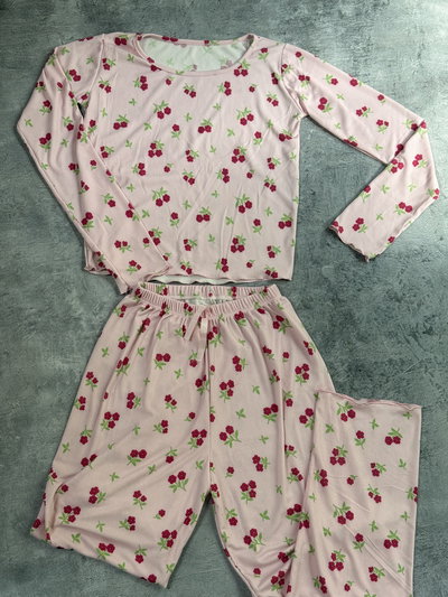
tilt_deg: -76.4
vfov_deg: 39.6
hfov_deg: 30.3
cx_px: 224
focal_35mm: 48
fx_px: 828
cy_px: 298
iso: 80
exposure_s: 1/50
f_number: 1.78
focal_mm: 6.76
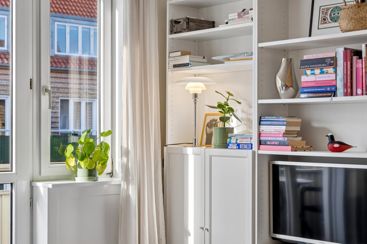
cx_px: 184
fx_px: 652
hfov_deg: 31.4
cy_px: 122
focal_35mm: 64
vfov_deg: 21.2
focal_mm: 64
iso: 160
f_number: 9
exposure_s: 1/80
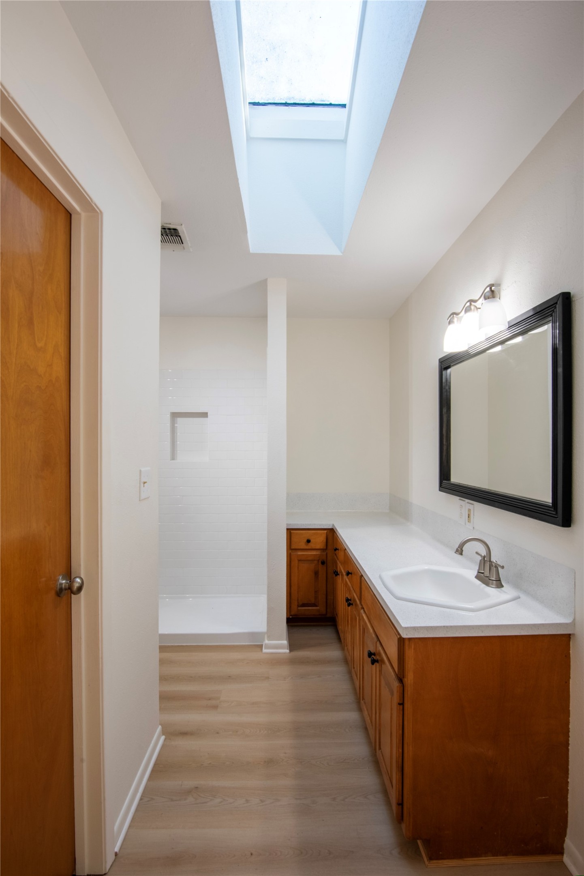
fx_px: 413
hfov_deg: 70.5
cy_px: 438
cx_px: 292
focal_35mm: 17
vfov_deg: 93.3
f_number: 11
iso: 800
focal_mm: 17
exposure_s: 1/40
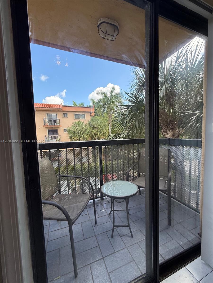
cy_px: 142
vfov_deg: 102.1
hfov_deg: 85.7
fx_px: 115
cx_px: 106
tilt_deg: -3.0
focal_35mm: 14
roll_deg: +1.4
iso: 64
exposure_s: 1/413
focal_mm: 2.22
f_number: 2.2
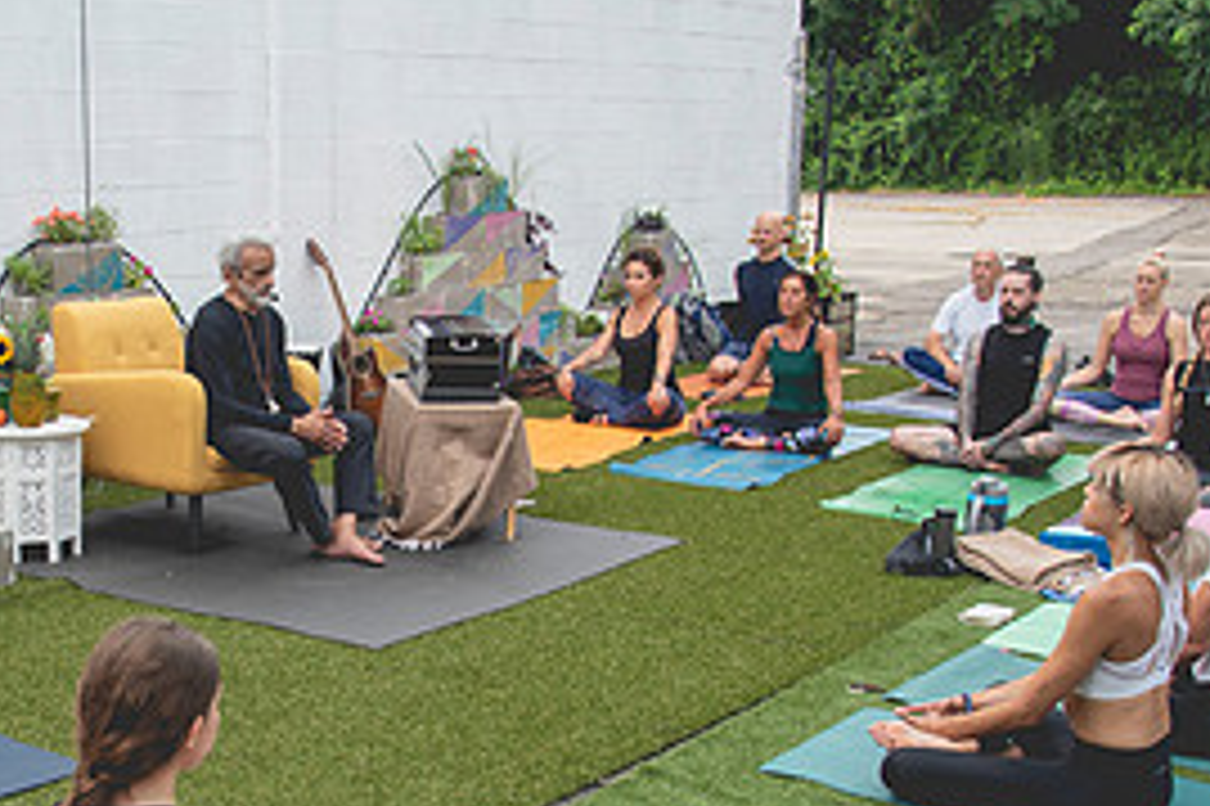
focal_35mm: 55
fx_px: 1847
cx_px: 239
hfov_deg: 35.1
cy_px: 597
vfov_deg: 24.3
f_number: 5
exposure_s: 1/160
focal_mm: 24
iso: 160
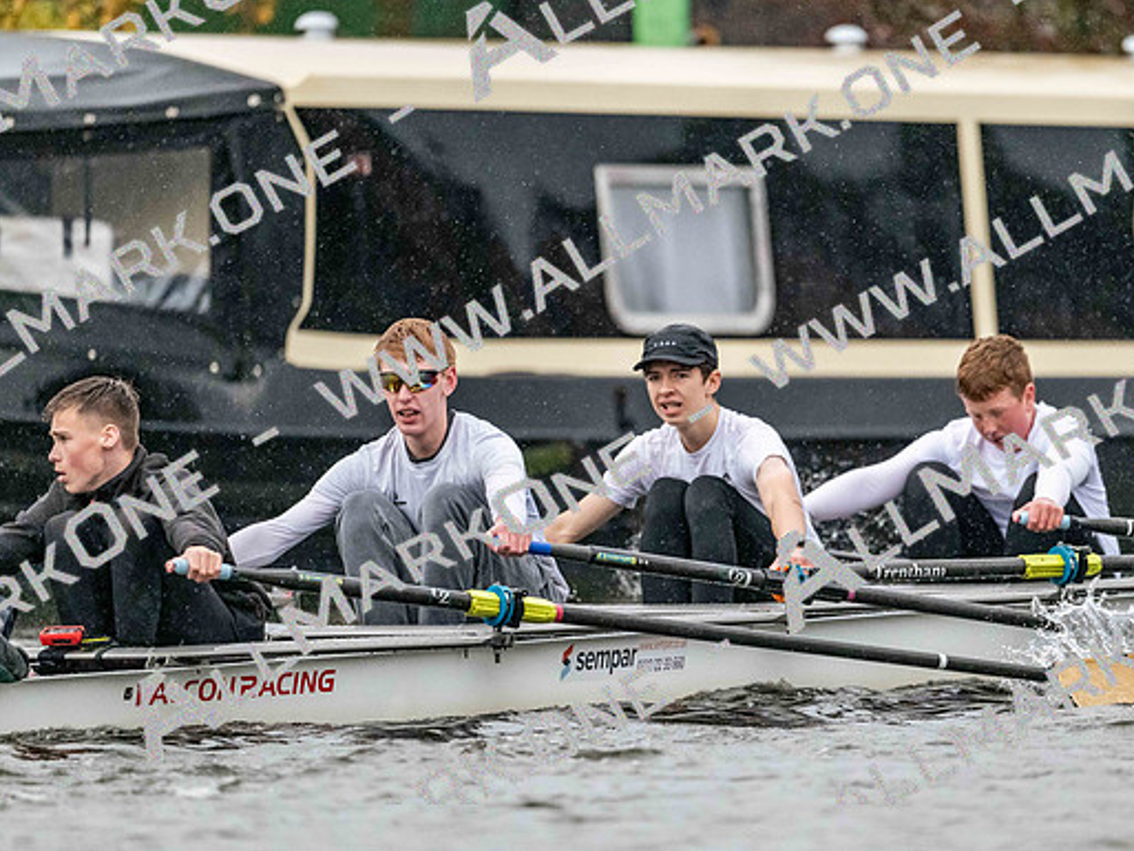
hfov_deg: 4.6
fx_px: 14254
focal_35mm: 435
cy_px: 426
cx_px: 588
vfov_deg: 3.4
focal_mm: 400
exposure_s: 1/2000
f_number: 4.5
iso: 8000
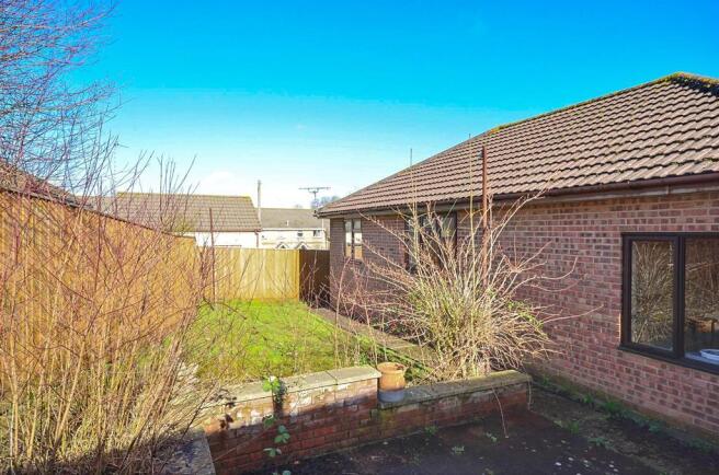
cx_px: 360
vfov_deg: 59.2
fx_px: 418
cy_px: 238
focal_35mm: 21
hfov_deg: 81.3
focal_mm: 14
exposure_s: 1/200
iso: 500
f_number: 14
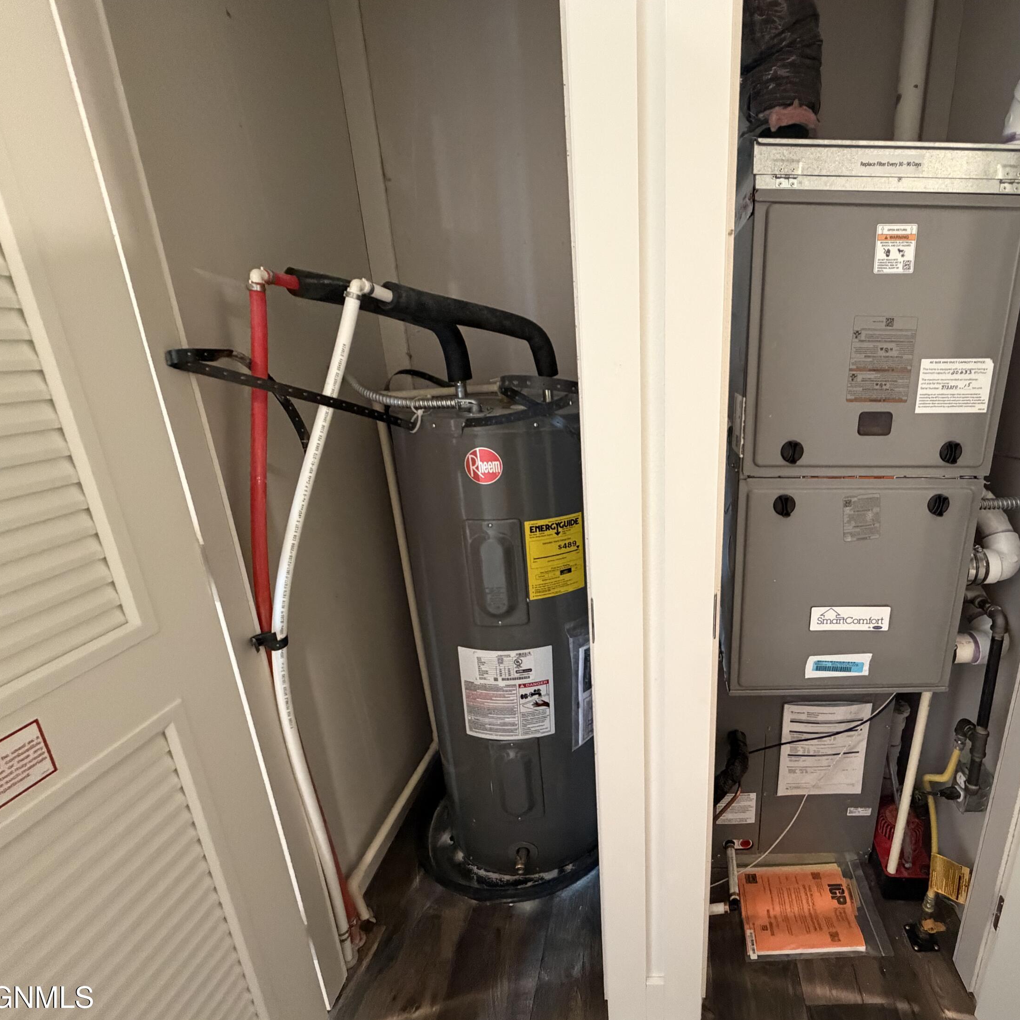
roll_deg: +0.0
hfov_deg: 80.9
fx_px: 567
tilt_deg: -19.3
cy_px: 520
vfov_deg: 84.0
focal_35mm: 17
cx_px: 688
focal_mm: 2.22
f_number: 2.2
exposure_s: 1/60
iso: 640
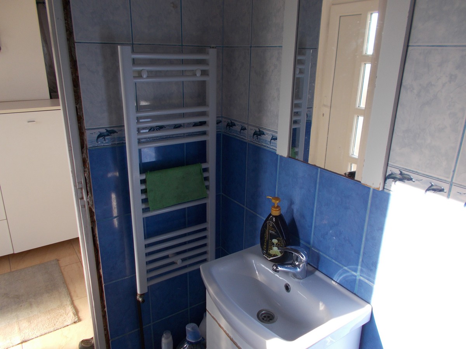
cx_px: 233
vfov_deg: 53.1
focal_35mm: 26
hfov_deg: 67.3
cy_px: 174
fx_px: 350
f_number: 3.2
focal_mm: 4.6
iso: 80
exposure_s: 1/60
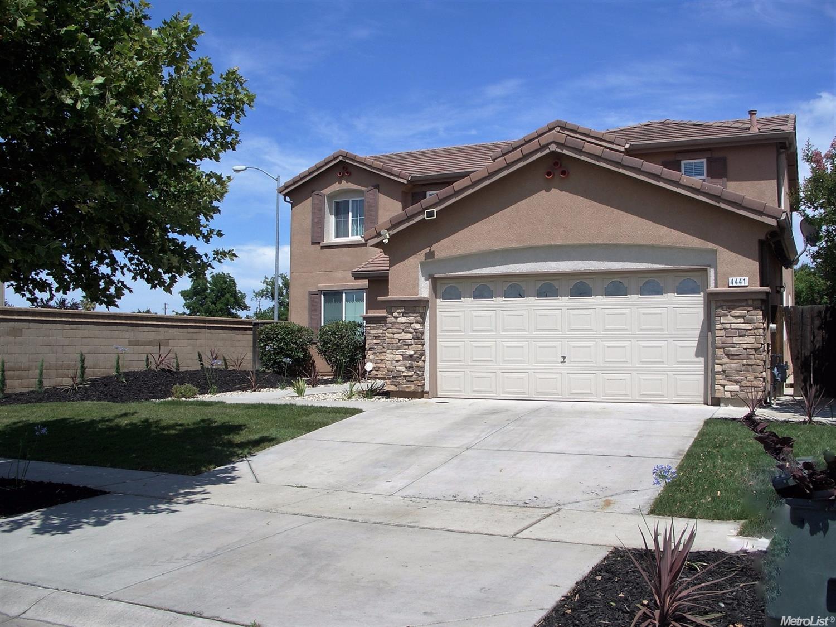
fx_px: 797
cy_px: 314
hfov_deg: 55.4
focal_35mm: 33
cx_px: 418
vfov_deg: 42.9
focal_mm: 7.1
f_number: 4.5
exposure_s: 1/640
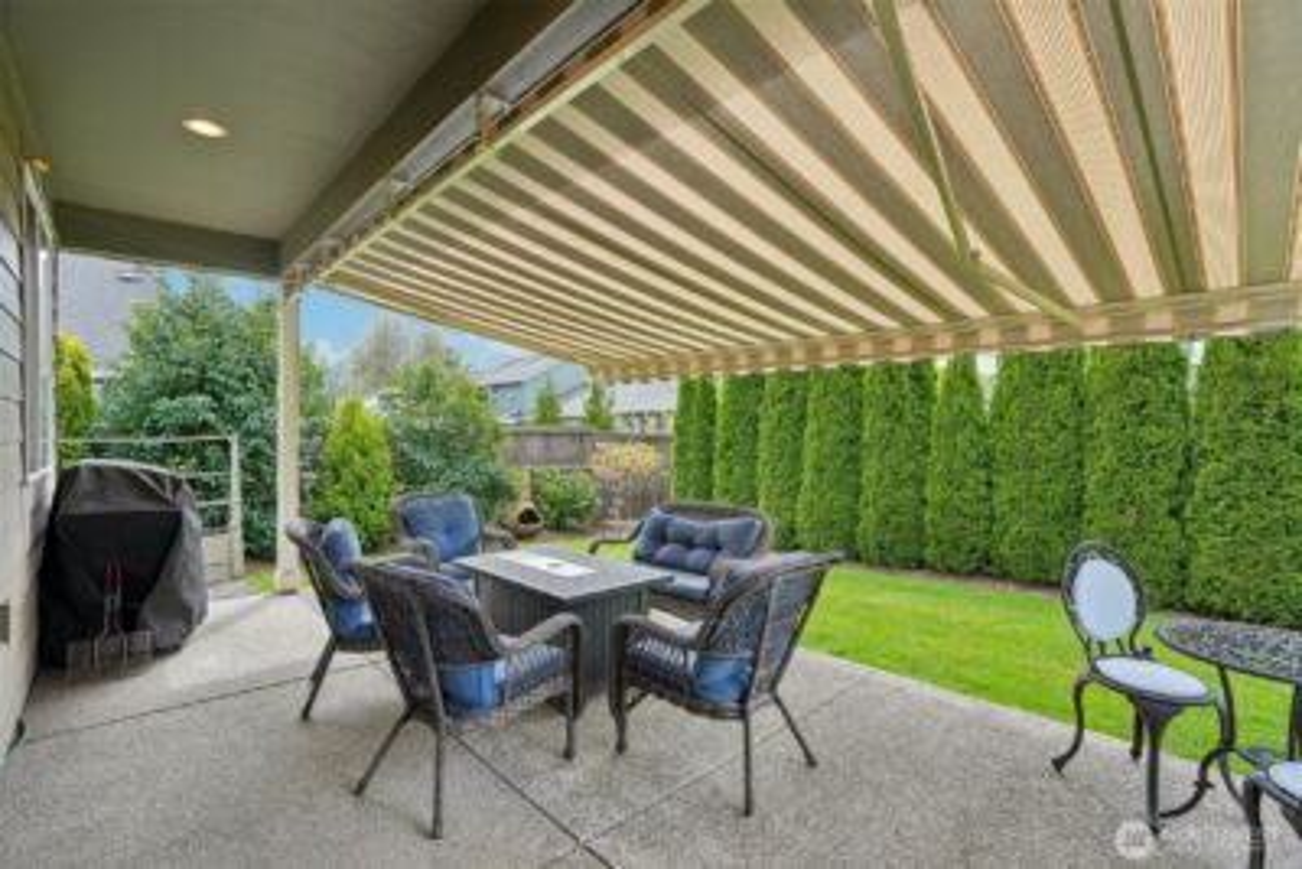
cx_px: 651
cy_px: 434
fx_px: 579
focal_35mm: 16
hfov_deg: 96.7
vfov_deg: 73.8
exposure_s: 1/40
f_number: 8
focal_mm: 16
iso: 100
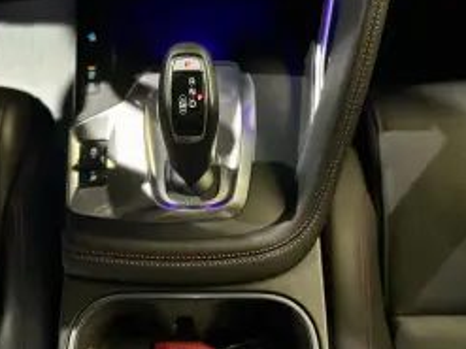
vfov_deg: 40.5
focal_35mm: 35
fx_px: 471
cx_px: 192
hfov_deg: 52.4
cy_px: 143
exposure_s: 1/40
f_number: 1.78
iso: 1000
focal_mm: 6.86
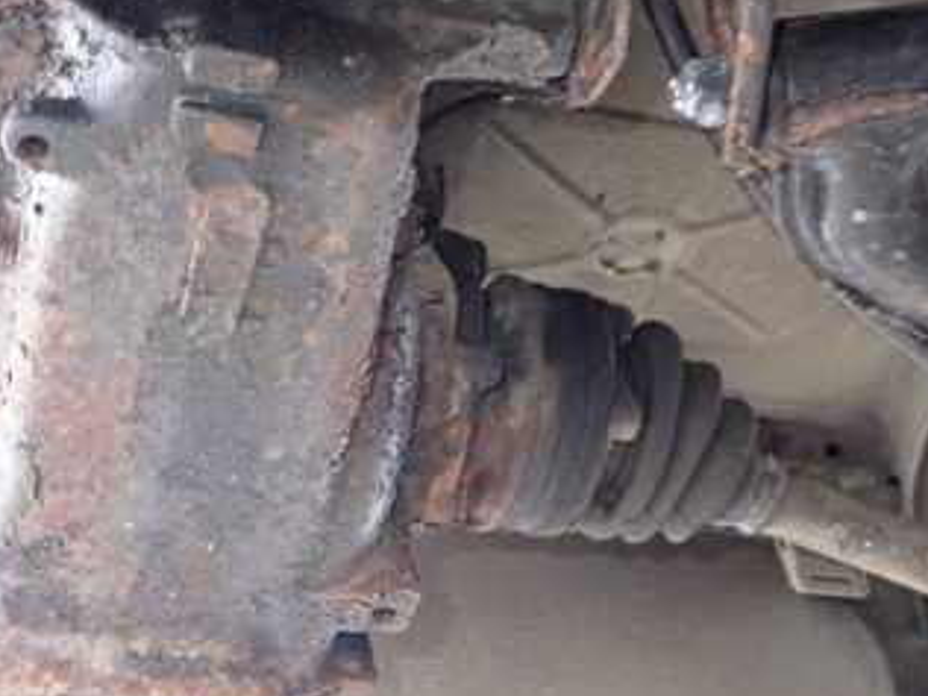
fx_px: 1528
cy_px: 361
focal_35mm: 57
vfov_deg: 25.7
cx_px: 291
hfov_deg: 33.4
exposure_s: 1/30
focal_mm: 5.4
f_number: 2.3
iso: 250
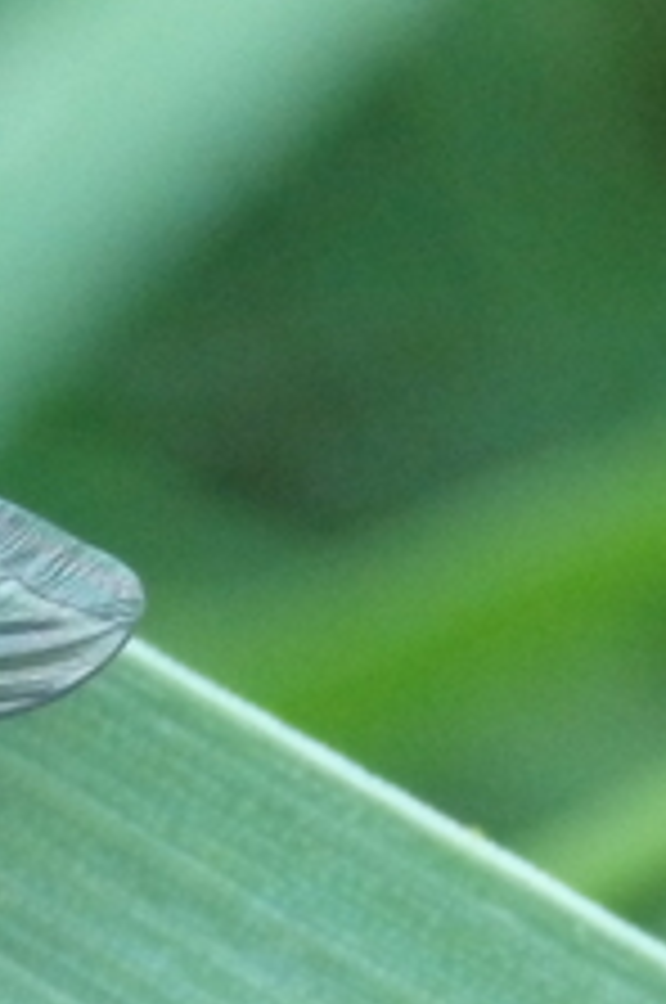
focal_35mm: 263
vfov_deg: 7.8
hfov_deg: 5.2
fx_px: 7320
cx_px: -317
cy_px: 617
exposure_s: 1/60
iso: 800
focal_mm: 11.9
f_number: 4.4
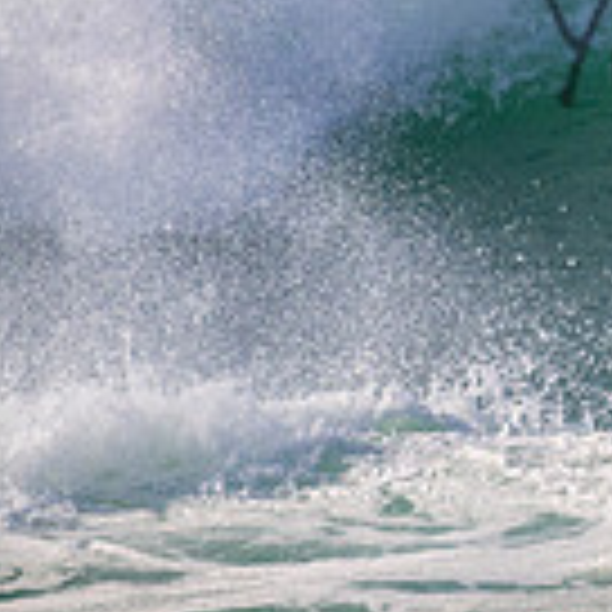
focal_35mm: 2891
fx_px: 57827
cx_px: 1004
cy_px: -2
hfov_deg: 0.6
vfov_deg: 0.6
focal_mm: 800
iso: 1400
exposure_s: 1/2000
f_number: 11
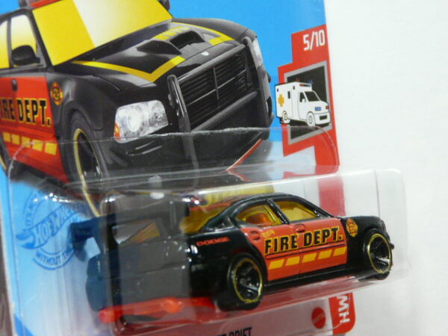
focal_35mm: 105
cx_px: 224
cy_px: 168
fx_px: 1359
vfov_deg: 14.1
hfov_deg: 18.7
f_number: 3.2
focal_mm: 10.8
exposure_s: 1/50
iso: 200
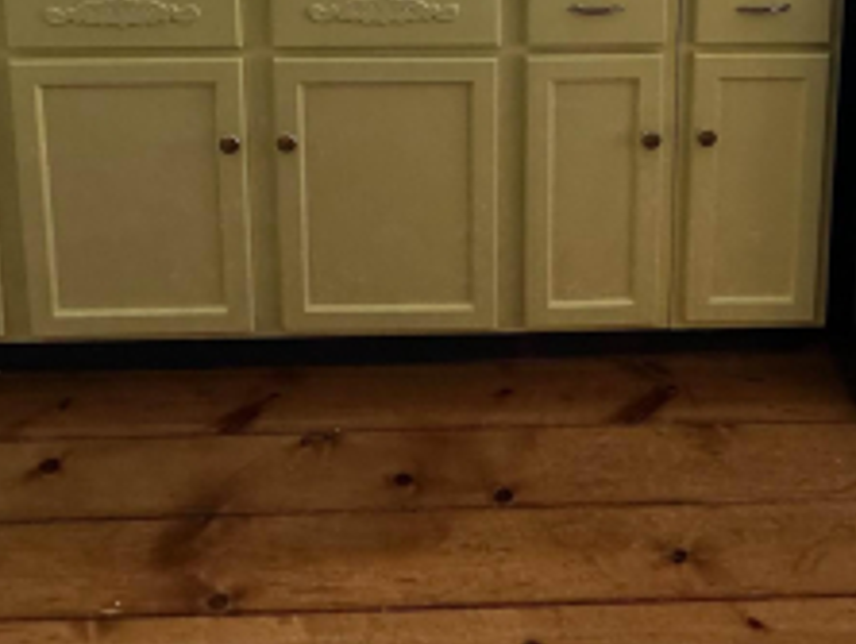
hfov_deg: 43.9
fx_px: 1040
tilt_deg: -7.9
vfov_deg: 28.1
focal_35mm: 42
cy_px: -204
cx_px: 588
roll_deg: -0.8
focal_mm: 2.22
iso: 64
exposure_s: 1/120
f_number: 2.2
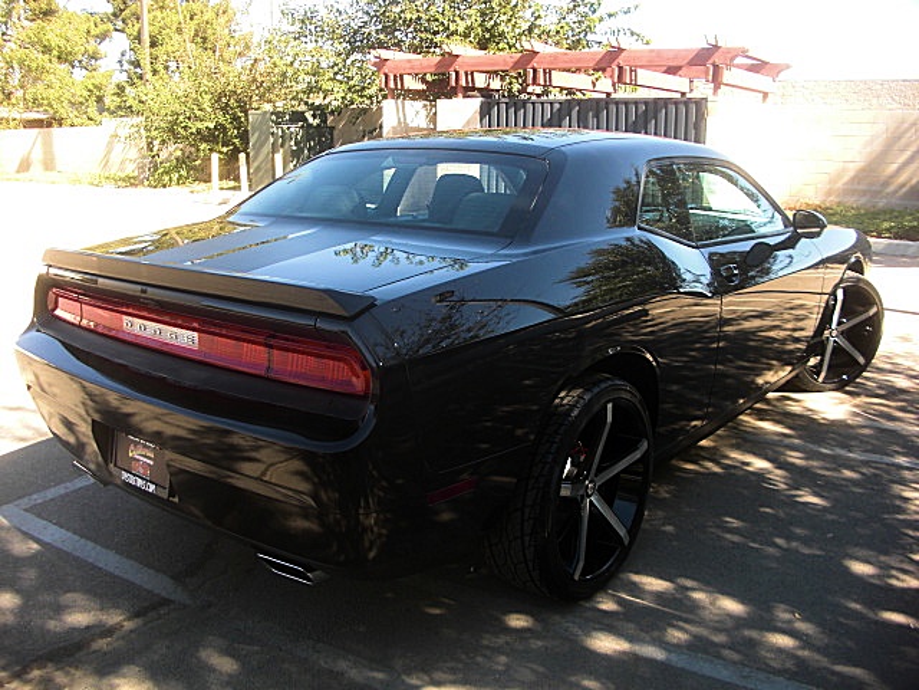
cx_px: 460
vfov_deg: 39.7
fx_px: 956
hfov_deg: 51.4
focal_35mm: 36
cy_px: 345
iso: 50
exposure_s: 1/125
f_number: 2.8
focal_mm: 6.3
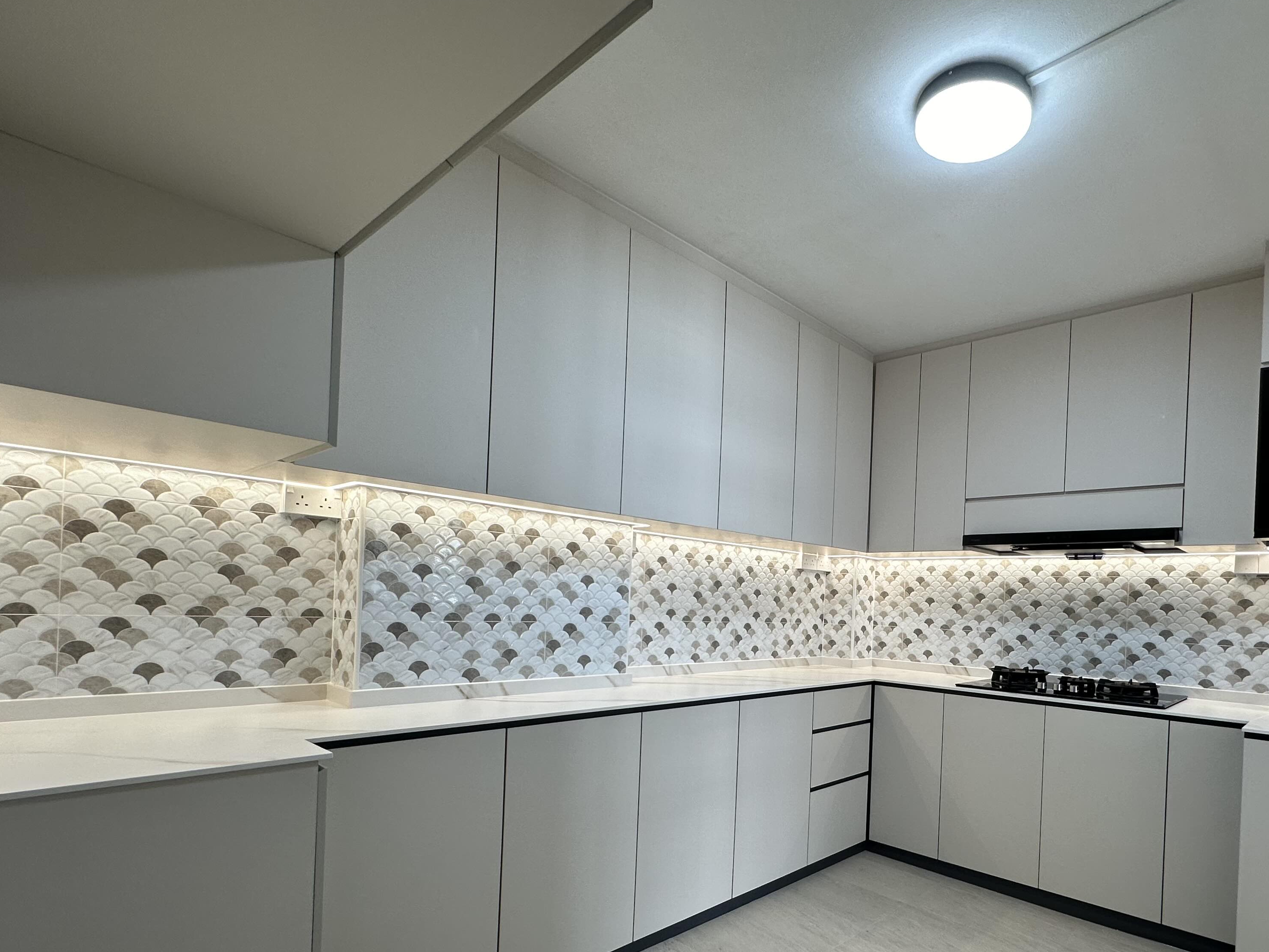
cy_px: 606
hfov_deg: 83.2
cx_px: 783
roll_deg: -2.2
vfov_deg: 67.4
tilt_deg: -0.3
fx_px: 696
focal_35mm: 19
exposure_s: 1/99
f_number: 2.2
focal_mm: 2.22
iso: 80
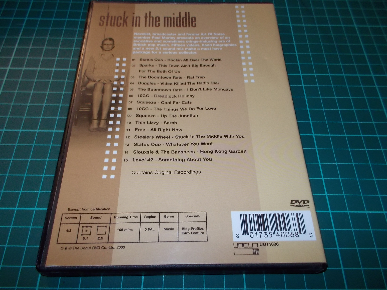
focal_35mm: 29
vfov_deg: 48.2
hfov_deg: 61.7
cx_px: 194
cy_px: 145
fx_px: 324
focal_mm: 4.1
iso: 200
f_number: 3.3
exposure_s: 1/30
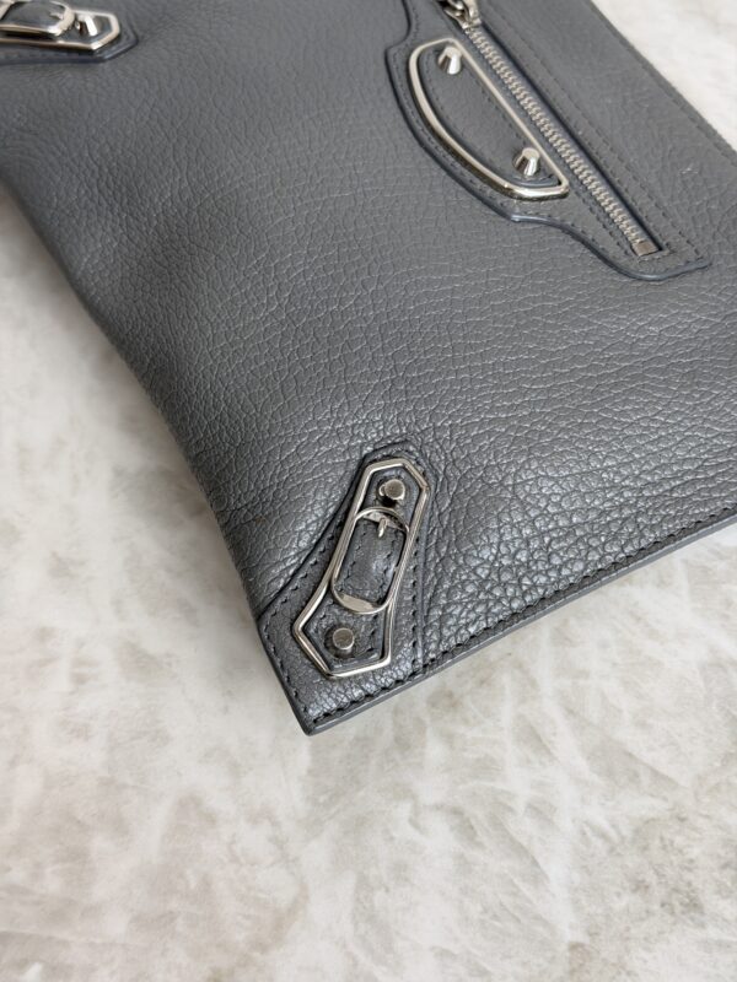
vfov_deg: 39.7
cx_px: 368
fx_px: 1363
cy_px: 491
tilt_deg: -57.5
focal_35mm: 48
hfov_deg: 30.3
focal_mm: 6.76
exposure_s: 1/120
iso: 80
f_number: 1.78
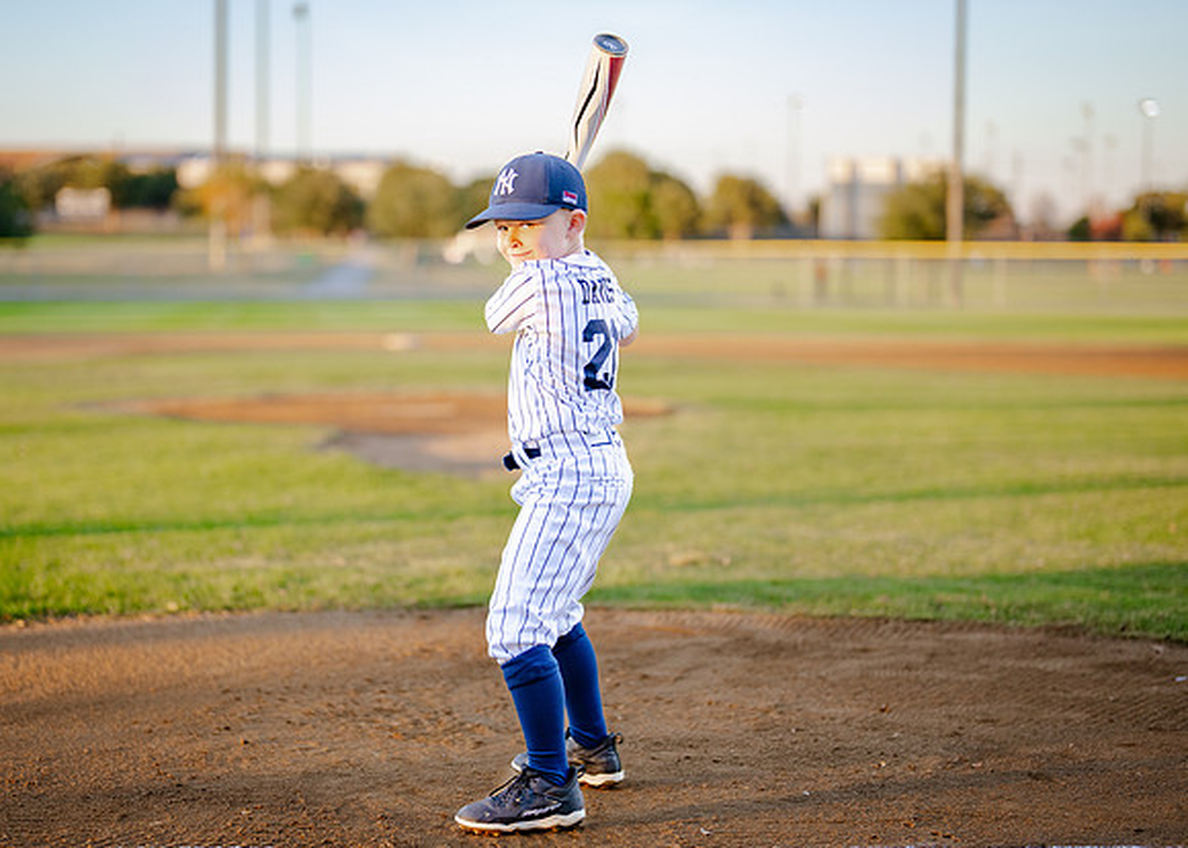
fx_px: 2295
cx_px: 495
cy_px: 428
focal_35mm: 68
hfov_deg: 29.0
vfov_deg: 20.9
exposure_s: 1/1600
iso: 250
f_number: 1.2
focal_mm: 50
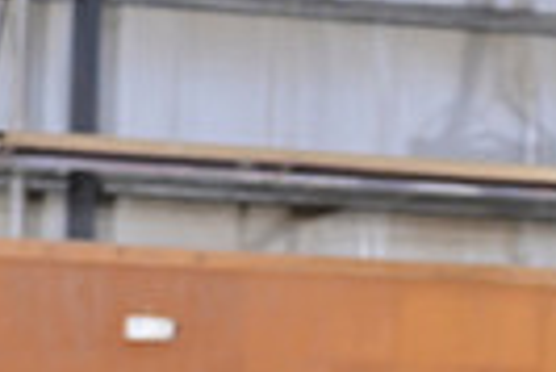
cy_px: 759
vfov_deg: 2.8
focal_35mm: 487
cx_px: 727
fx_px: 7530
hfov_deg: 4.2
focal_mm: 112
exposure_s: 1/250
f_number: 3.2
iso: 1250
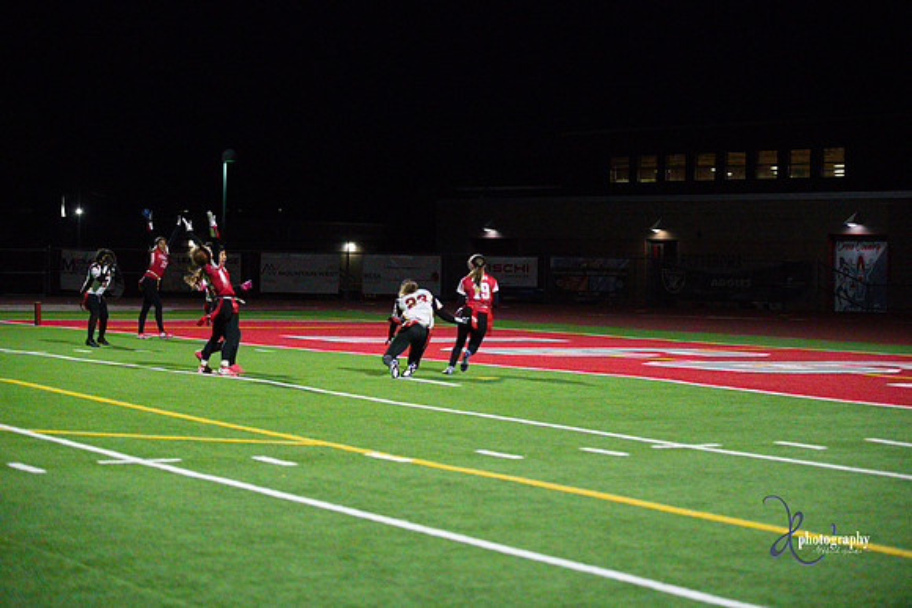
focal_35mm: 98
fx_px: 2483
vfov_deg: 14.0
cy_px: 304
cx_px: 456
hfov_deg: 20.8
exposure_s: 1/2500
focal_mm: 98
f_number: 2.8
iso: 14400
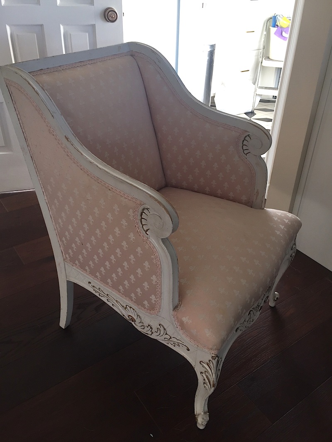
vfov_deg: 61.7
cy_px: 221
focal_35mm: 29
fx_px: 371
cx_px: 166
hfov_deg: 48.2
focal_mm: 4.15
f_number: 2.2
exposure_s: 1/60
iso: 40
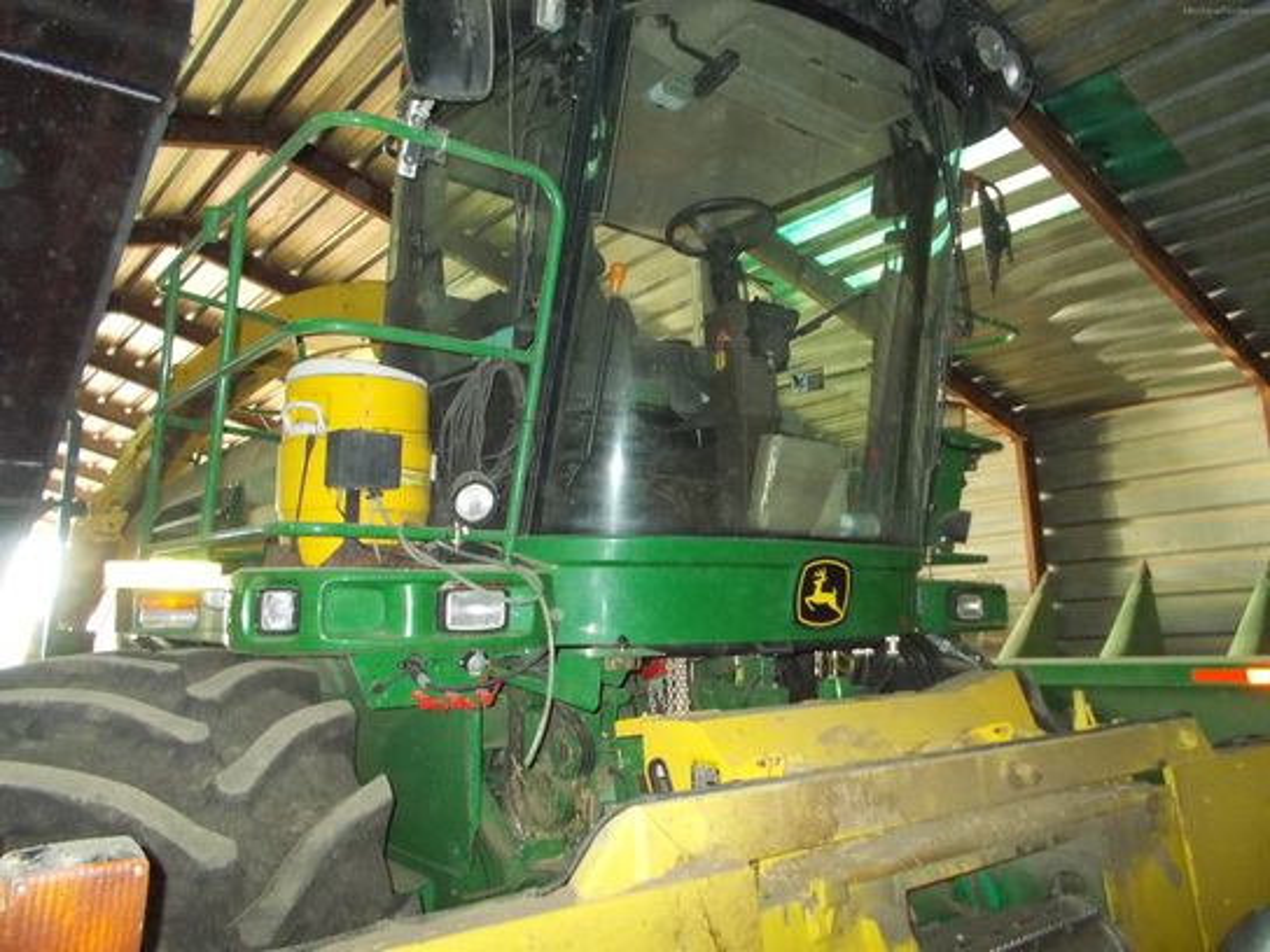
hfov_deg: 67.3
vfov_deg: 53.1
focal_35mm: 26
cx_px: 635
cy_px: 476
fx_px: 954
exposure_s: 1/25
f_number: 3.2
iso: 640
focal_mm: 4.6
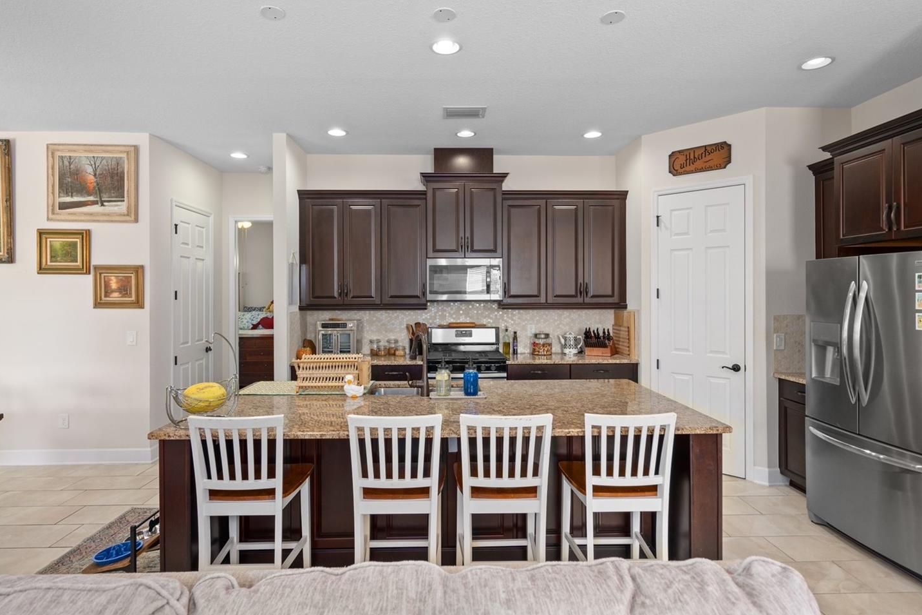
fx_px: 486
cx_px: 470
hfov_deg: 86.9
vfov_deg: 64.5
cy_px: 303
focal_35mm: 19
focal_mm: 17
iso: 320
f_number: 8
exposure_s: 1/2
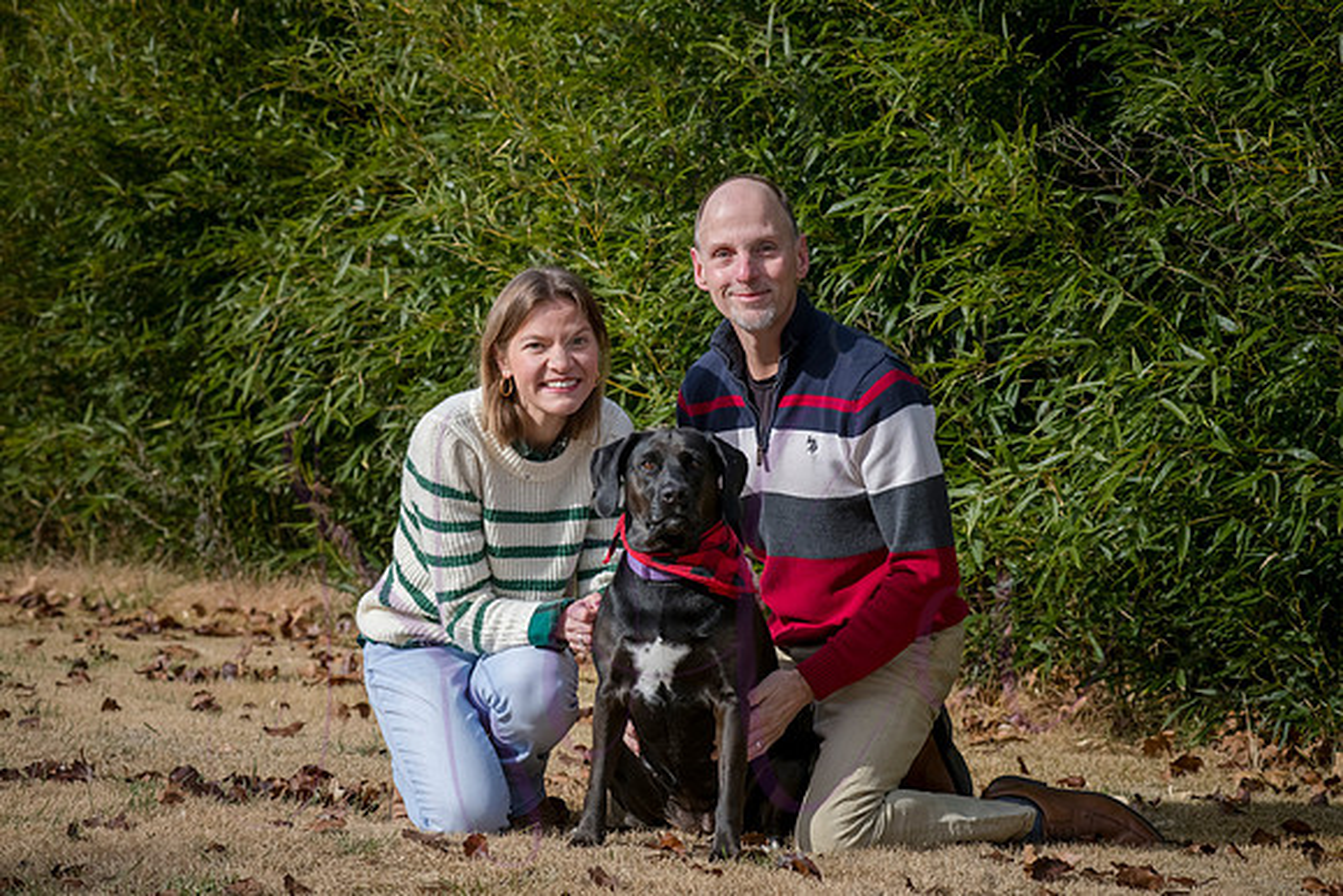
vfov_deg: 12.2
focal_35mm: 112
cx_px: 672
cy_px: 448
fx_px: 4179
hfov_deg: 18.3
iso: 400
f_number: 8
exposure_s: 1/1000
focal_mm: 112
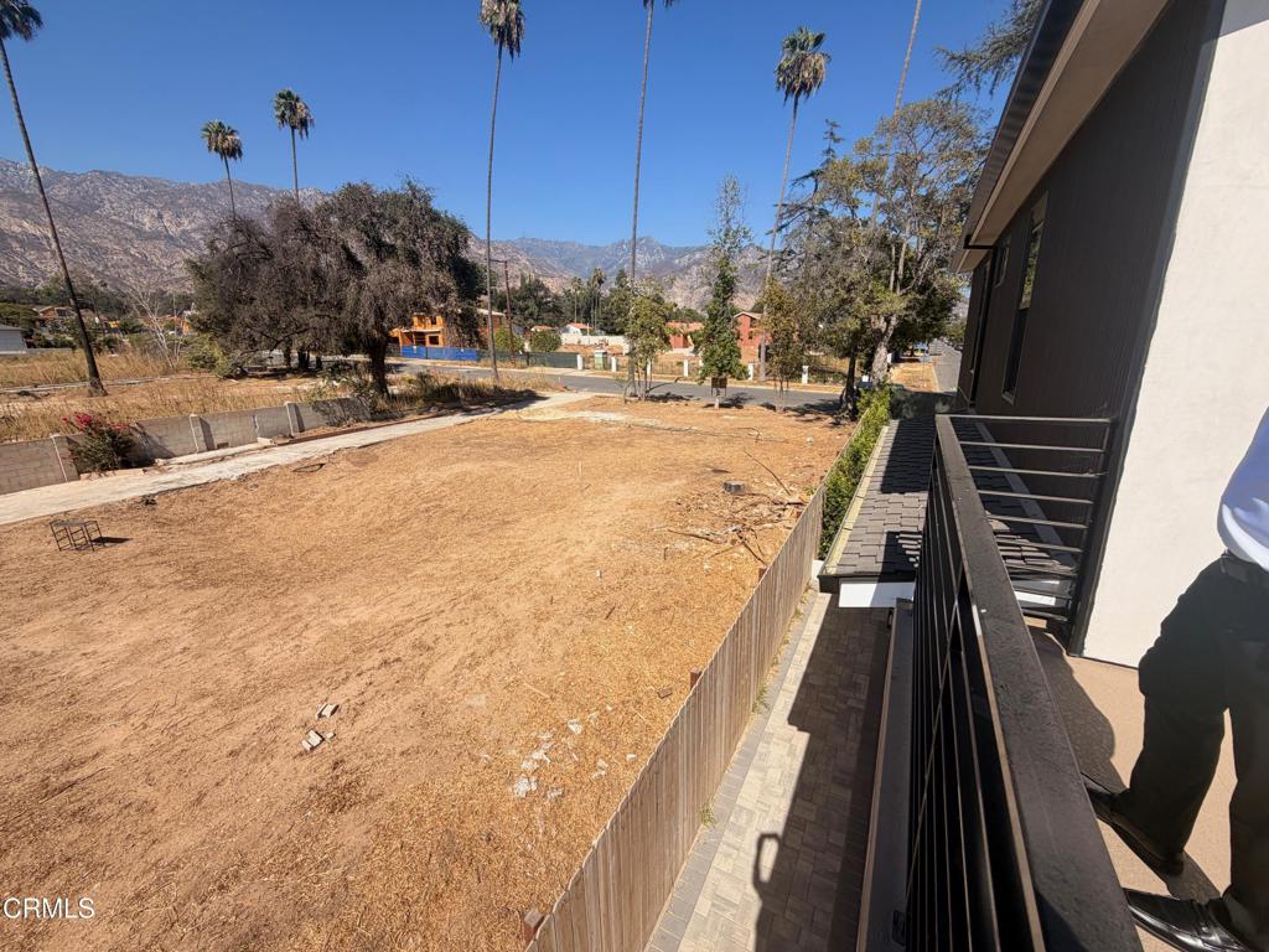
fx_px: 513
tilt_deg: -15.5
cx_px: 634
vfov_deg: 85.7
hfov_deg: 102.1
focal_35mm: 14
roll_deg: -0.7
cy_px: 476
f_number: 2.2
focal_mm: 2.22
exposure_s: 1/876
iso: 20
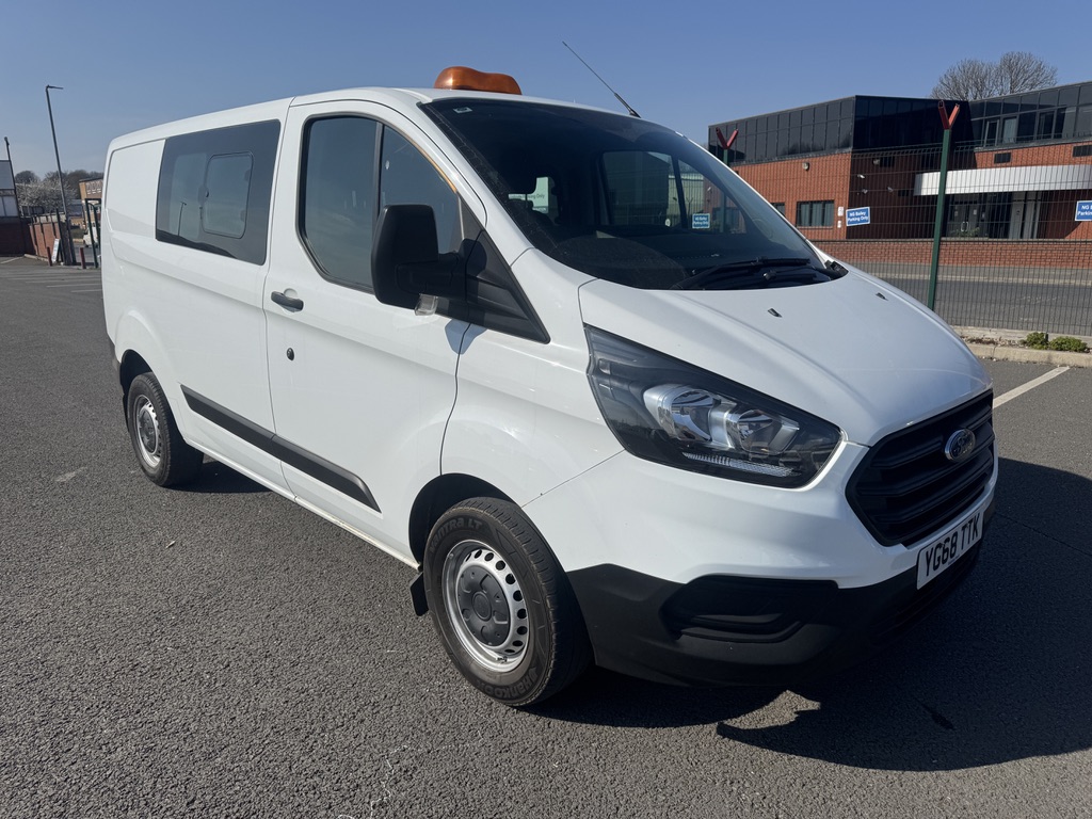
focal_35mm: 24
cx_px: 546
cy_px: 410
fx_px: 757
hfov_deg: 71.6
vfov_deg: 56.8
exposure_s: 1/10417
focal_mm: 6.76
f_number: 1.78
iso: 80
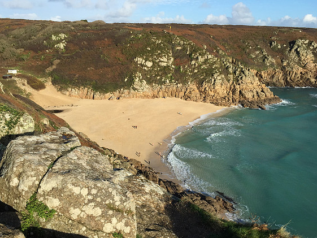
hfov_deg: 60.0
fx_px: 275
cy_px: 120
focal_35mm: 30
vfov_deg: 46.8
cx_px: 158
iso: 32
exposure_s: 1/1980
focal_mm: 4.15
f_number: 2.2
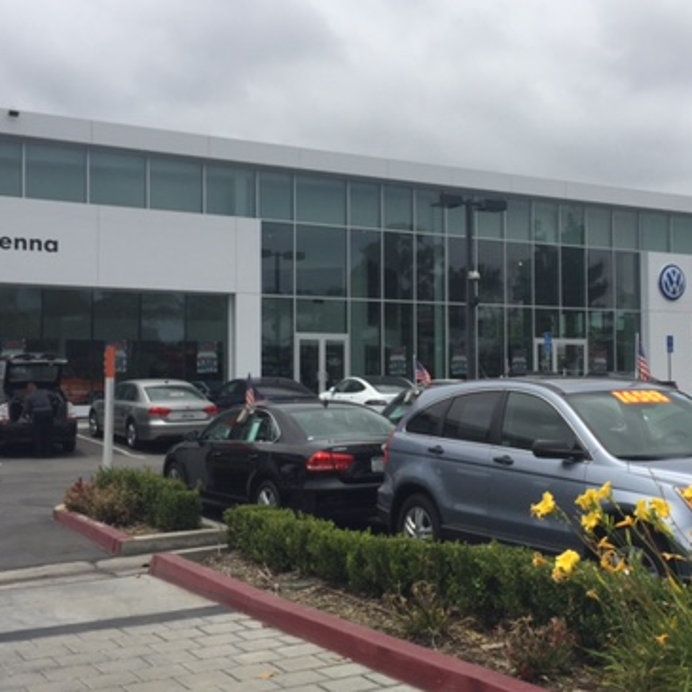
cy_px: 341
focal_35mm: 45
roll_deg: -0.2
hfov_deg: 37.4
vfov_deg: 37.6
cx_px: 411
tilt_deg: +2.8
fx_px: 1018
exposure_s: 1/4405
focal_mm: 4.15
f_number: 2.2
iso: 32
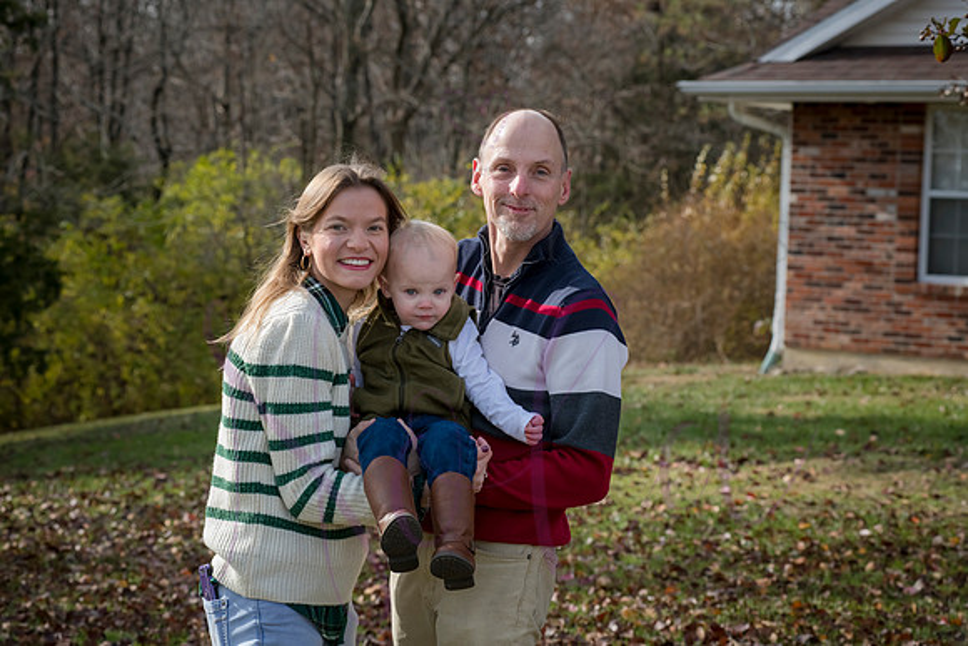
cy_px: 323
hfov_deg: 22.1
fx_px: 2474
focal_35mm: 92
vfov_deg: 14.9
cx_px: 484
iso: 400
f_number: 8
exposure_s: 1/500
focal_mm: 92
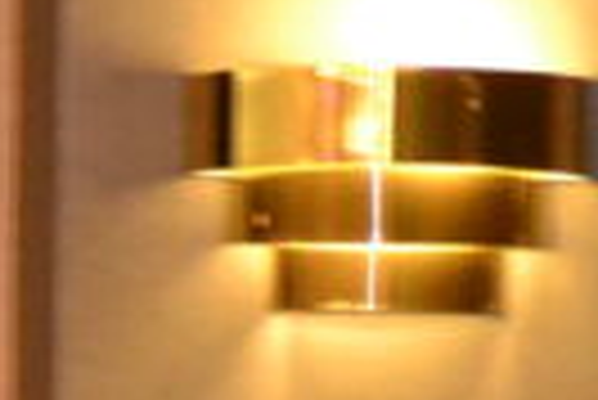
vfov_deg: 2.2
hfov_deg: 3.2
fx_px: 10540
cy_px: 982
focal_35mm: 634
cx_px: -1412
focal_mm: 55
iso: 3200
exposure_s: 1/60
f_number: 4
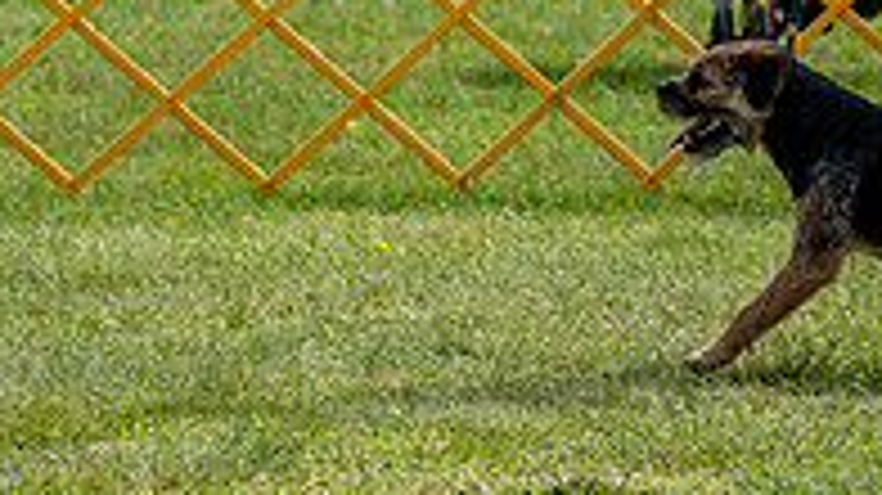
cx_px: 938
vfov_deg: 2.6
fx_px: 10705
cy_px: -305
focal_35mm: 458
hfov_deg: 4.7
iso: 320
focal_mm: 122
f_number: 5.6
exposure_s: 1/1250
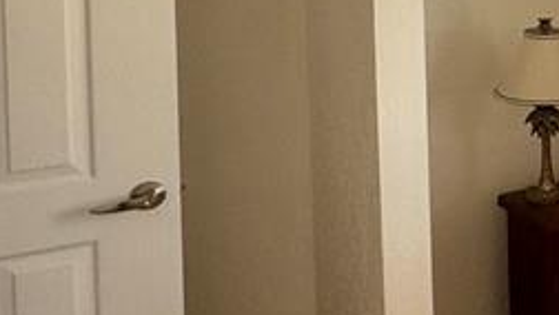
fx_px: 919
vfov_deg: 18.7
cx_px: 863
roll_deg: +0.1
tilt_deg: -2.9
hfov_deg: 24.9
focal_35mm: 62
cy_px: -27
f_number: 2.2
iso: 40
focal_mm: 2.22
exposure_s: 1/384
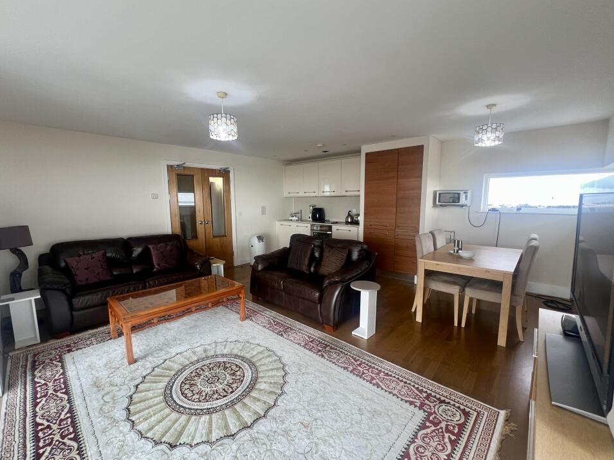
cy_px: 236
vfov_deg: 85.6
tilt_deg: -8.4
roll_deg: +0.6
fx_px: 248
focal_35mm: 14
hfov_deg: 102.0
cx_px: 298
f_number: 1.8
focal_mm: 1.57
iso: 100
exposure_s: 1/100
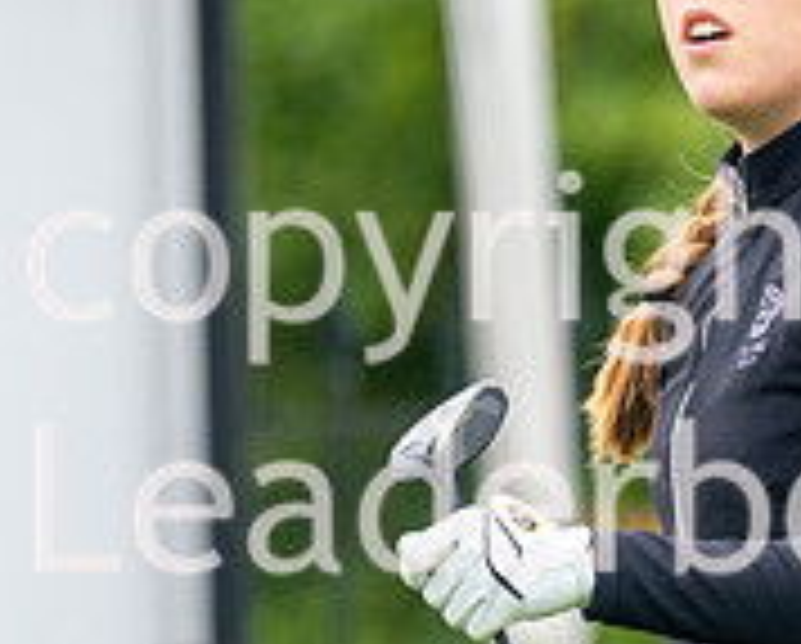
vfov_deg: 1.1
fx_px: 34811
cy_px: 495
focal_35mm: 1466
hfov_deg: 1.3
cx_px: 684
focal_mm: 300
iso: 400
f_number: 5
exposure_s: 1/1250
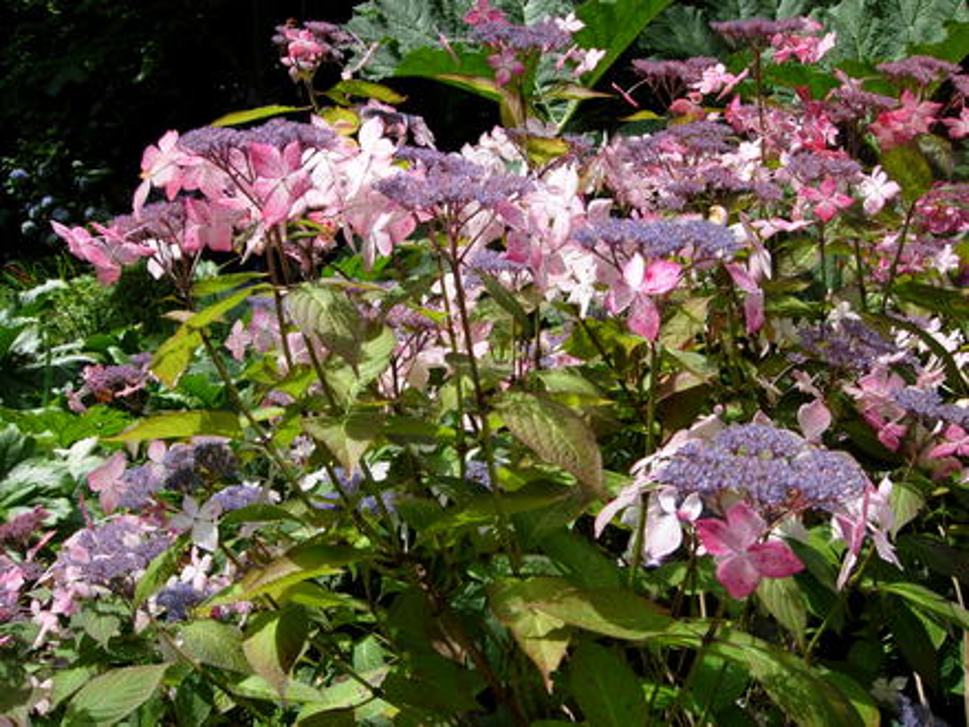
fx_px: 1008
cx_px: 484
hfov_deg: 51.4
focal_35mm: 36
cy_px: 364
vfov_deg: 39.7
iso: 50
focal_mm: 7.5
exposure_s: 1/279
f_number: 5.4
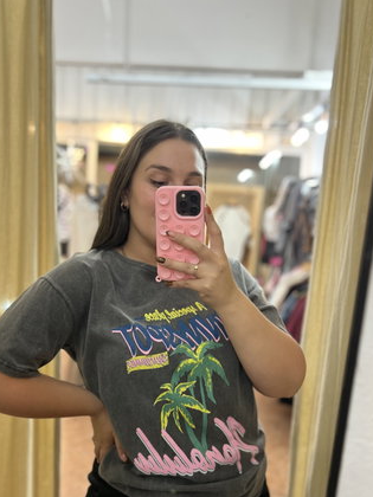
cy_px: 313
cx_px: 150
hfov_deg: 42.8
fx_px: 474
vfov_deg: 54.7
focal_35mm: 33
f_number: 1.5
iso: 125
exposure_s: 1/50
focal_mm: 5.7
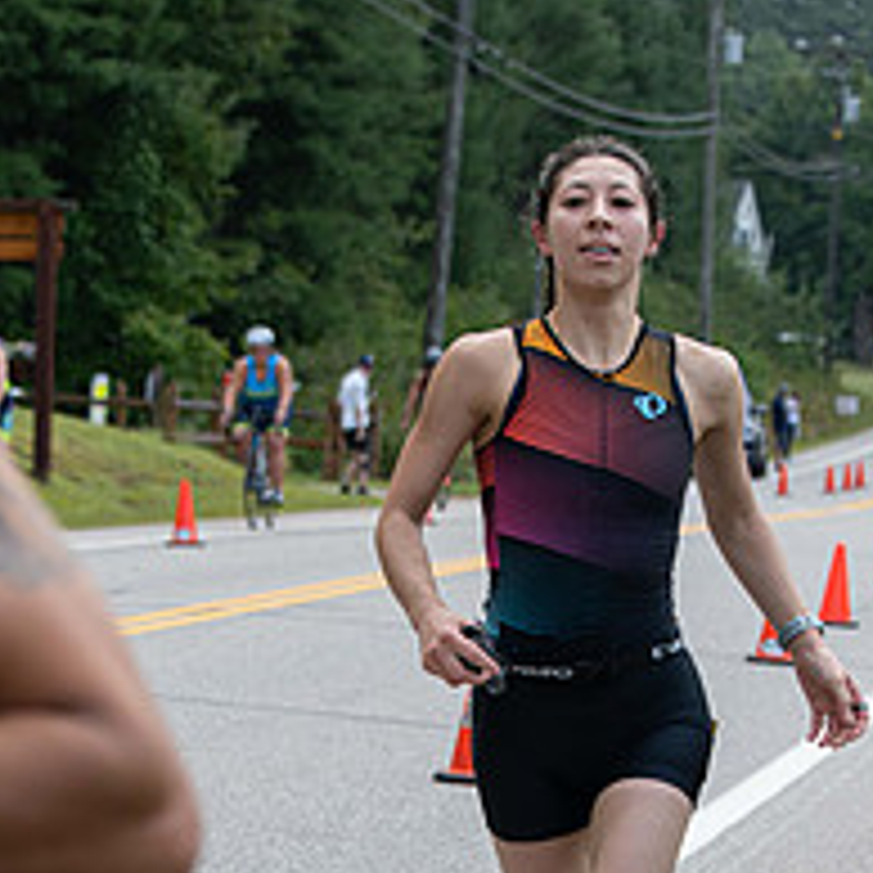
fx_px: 5079
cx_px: 508
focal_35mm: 178
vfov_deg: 9.8
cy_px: 794
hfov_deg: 9.8
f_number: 5
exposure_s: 1/320
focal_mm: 70
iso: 200
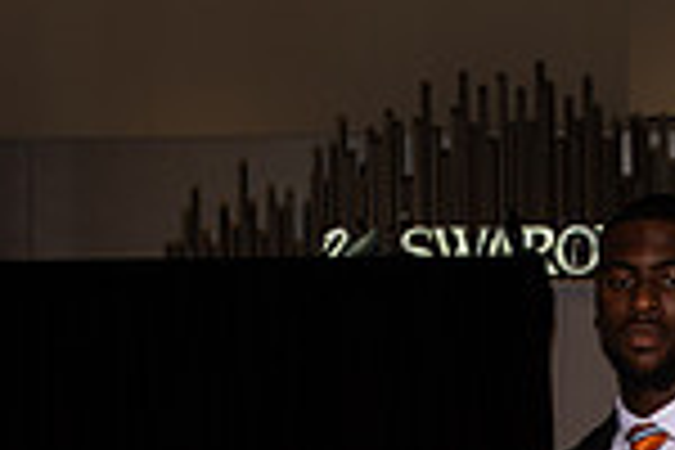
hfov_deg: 9.8
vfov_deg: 6.3
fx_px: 3937
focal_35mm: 210
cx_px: 547
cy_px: 990
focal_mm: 70
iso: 800
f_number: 9
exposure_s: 1/250
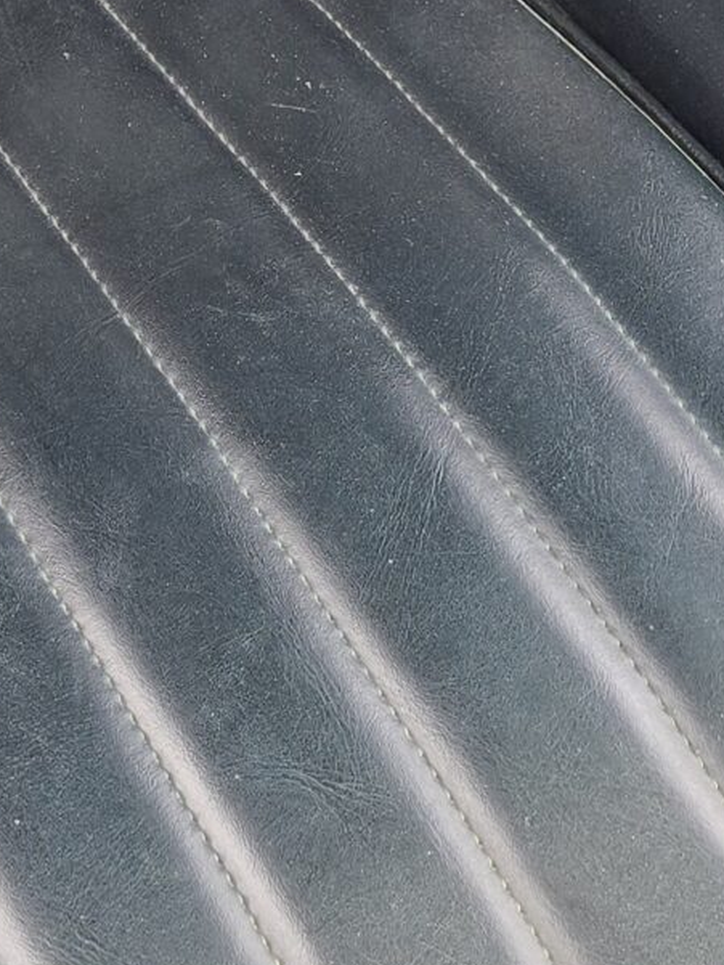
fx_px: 2732
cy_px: -271
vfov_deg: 18.7
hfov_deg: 14.4
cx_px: -255
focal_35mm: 98
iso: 40
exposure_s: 1/180
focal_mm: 6.3
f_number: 1.7
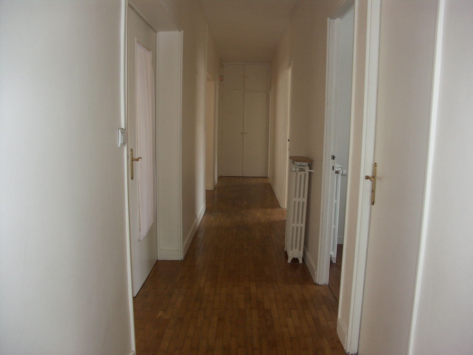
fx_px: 383
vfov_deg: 49.7
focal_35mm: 28
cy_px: 178
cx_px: 236
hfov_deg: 63.4
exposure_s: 1/50
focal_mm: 7.2
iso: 160
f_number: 2.8
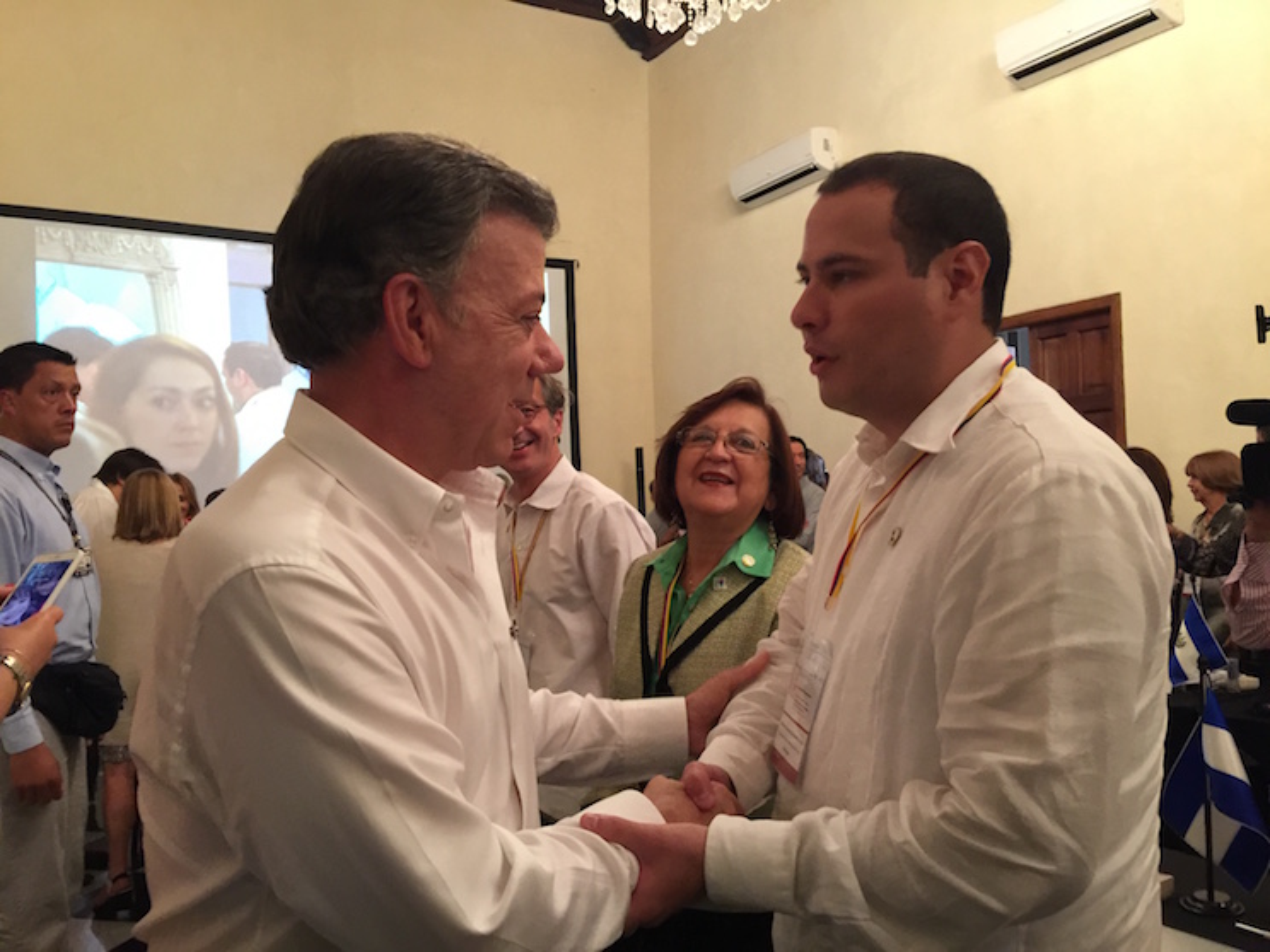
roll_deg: +1.2
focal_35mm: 29
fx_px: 1064
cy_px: 476
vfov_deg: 48.2
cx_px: 635
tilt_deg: +3.2
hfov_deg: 61.7
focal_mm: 4.15
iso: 125
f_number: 2.2
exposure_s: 1/15
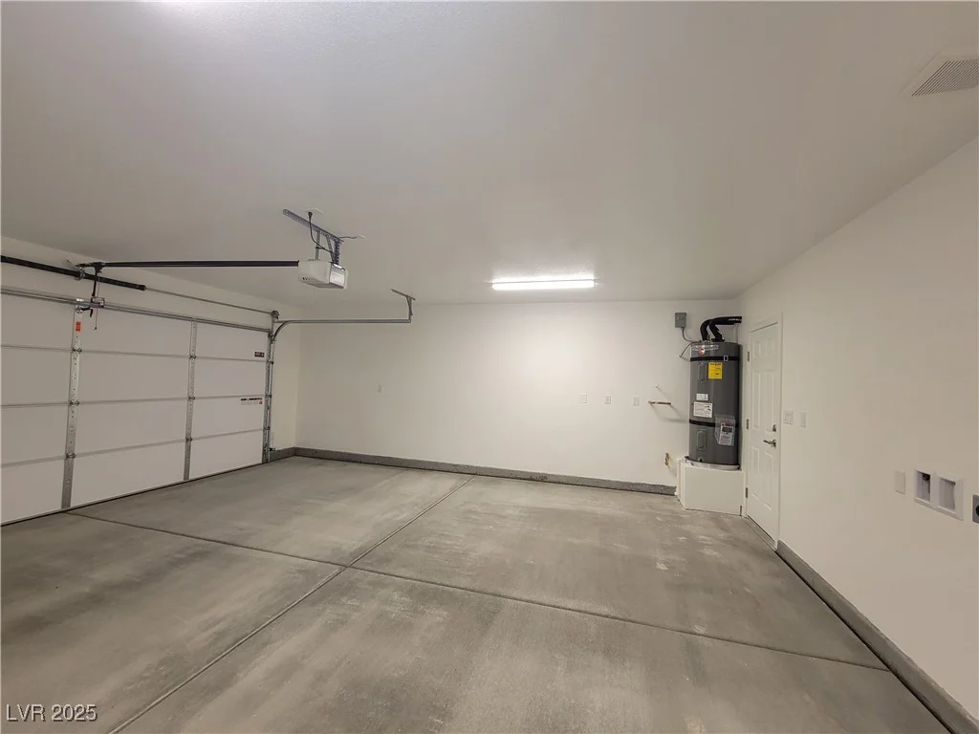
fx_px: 368
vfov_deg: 89.9
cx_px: 490
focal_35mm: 13
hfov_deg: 106.2
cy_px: 367
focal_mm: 2.2
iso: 160
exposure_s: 1/60
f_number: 2.2
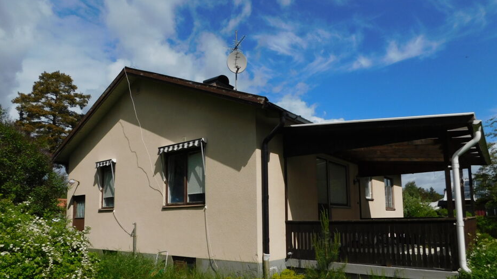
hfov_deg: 71.9
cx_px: 248
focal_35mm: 26
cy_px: 183
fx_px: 343
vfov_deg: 43.8
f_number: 6
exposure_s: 1/800
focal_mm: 4
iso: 125
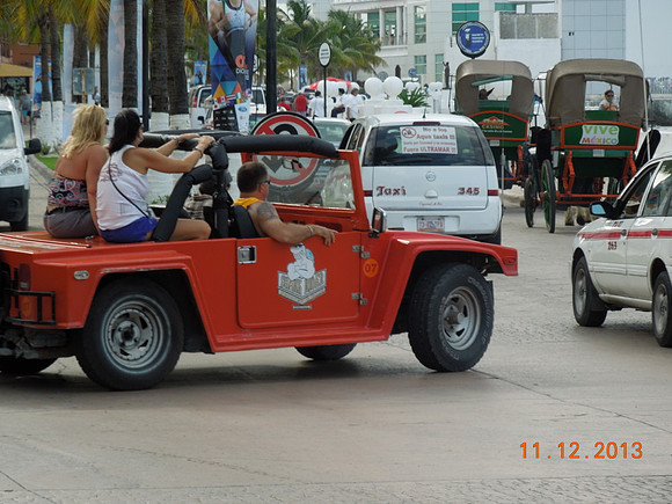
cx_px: 336
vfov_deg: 7.8
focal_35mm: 191
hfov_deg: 10.4
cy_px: 252
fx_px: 3708
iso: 100
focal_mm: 34.4
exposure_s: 1/200
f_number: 5
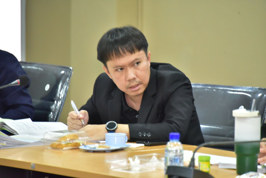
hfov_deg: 6.9
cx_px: 133
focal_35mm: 300
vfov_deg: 4.6
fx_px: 2217
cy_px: 89
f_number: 5.6
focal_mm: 300
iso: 6400
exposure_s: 1/200
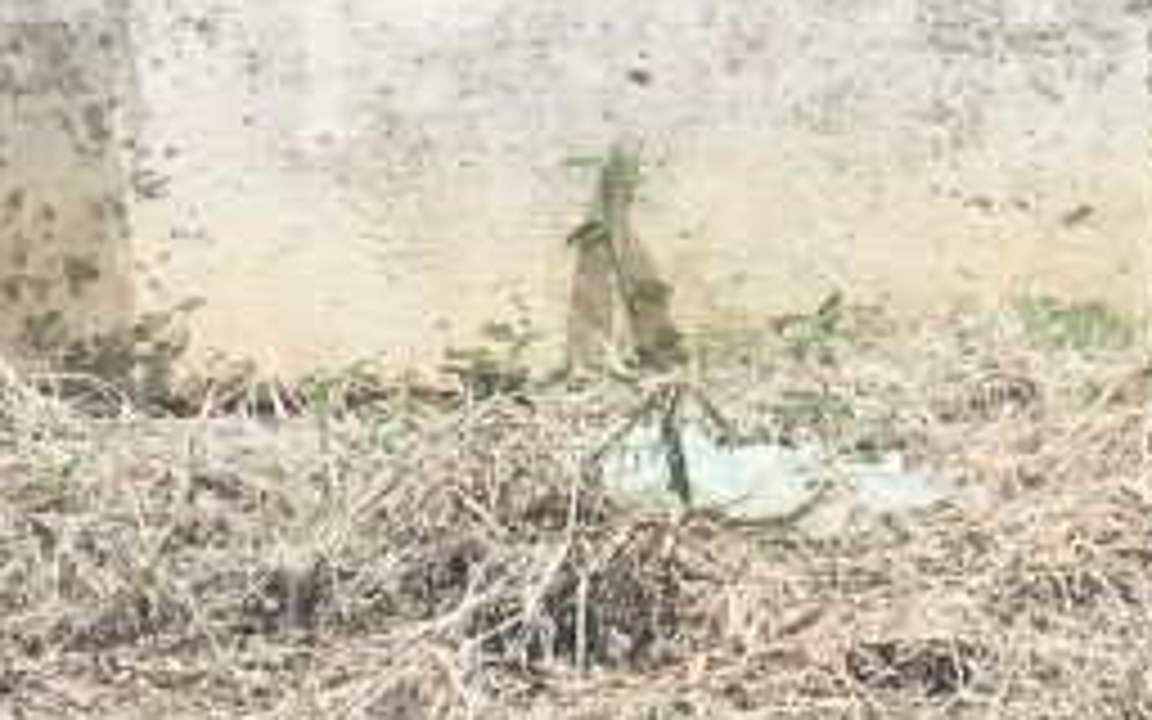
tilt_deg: +6.5
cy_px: -410
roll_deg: -0.3
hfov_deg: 13.6
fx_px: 4835
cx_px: 495
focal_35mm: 154
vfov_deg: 8.3
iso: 25
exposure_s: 1/1068
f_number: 2.2
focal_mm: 4.15
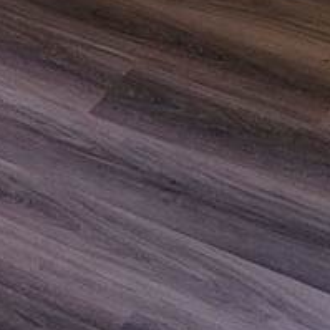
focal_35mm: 166
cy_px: -532
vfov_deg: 9.2
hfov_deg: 10.5
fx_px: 1790
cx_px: 43
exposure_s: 1/119
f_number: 1.8
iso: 160
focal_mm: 5
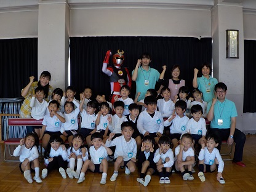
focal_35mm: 30
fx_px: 222
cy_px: 96
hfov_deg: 60.0
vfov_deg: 46.8
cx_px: 128
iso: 125
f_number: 3.3
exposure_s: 1/30
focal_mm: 4.1
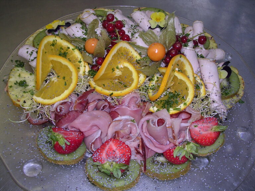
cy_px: 96
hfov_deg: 49.0
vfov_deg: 37.7
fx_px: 280
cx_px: 128
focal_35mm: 38
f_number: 2.8
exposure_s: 1/60.1
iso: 100
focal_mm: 5.8
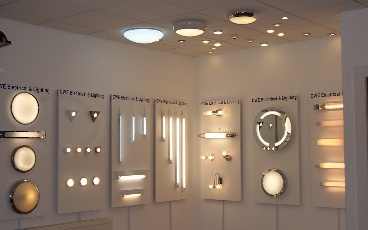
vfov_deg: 23.8
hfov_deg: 37.2
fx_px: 547
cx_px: 182
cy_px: 111
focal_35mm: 55
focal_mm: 35
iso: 100
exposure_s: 1/125
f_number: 5.6
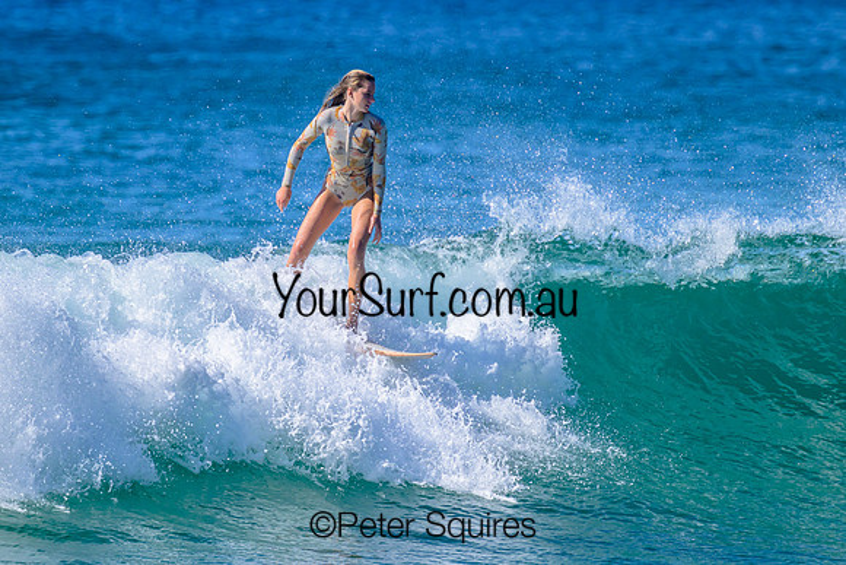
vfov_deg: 1.6
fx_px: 20723
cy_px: 262
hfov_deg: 2.3
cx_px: 386
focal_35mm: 882
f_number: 11
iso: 1000
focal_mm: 800
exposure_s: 1/2000
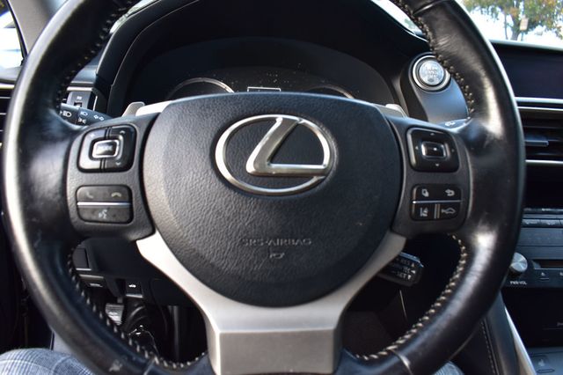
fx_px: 422
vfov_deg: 47.9
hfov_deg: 67.4
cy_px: 188
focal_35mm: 27
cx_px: 282
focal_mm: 18
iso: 720
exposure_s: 1/15
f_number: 6.3
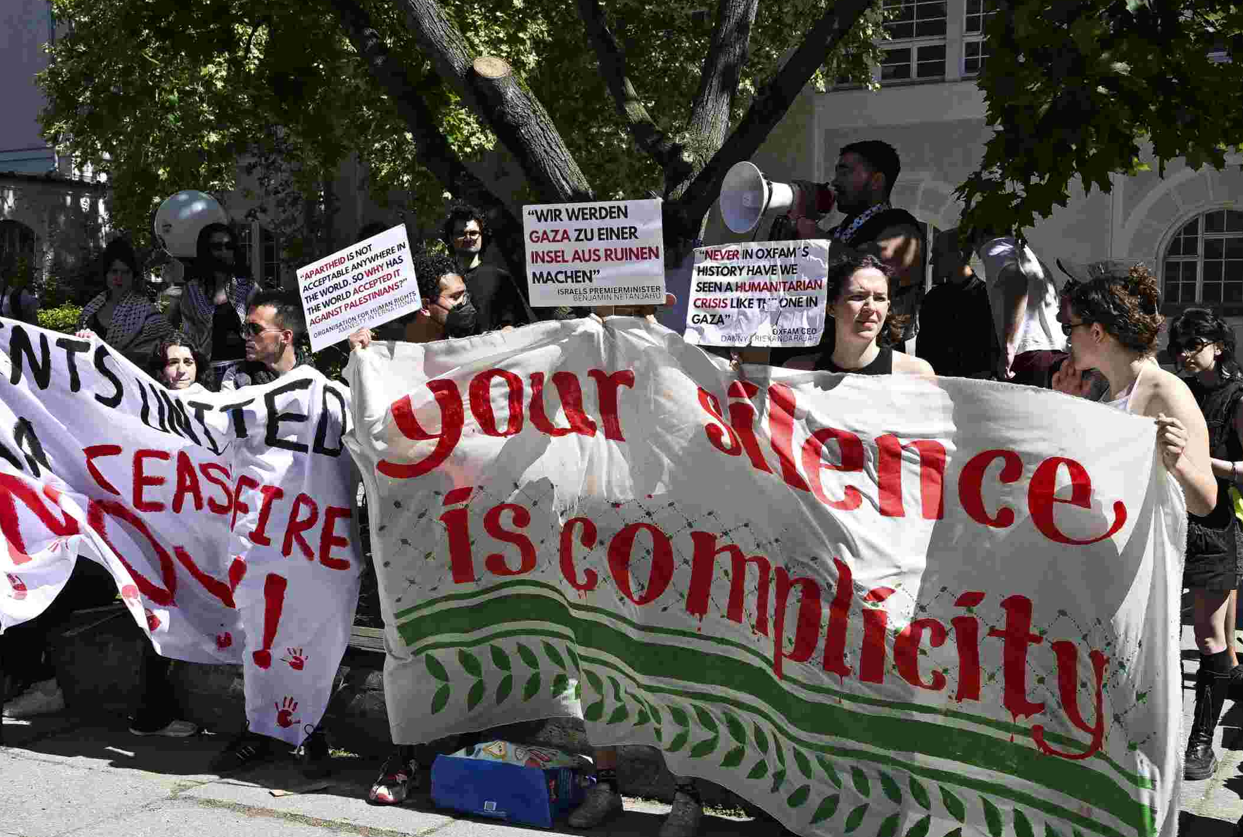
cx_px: 492
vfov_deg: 30.6
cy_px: 493
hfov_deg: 44.1
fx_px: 1524
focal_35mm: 44
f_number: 5.6
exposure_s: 1/2000
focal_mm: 24
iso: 400
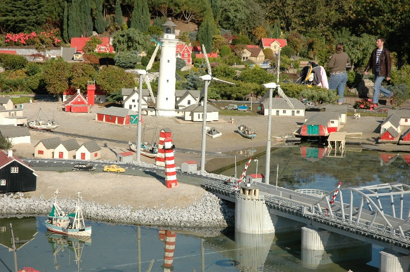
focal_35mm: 93
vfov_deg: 14.7
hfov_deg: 21.9
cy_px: 136
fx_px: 1058
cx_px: 205
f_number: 6.3
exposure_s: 1/500
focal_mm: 62
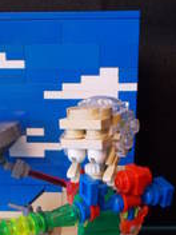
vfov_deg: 23.9
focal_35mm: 80
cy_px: 200
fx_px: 542
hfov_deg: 18.4
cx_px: 52
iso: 200
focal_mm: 6.9
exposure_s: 1/30
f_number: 3.9
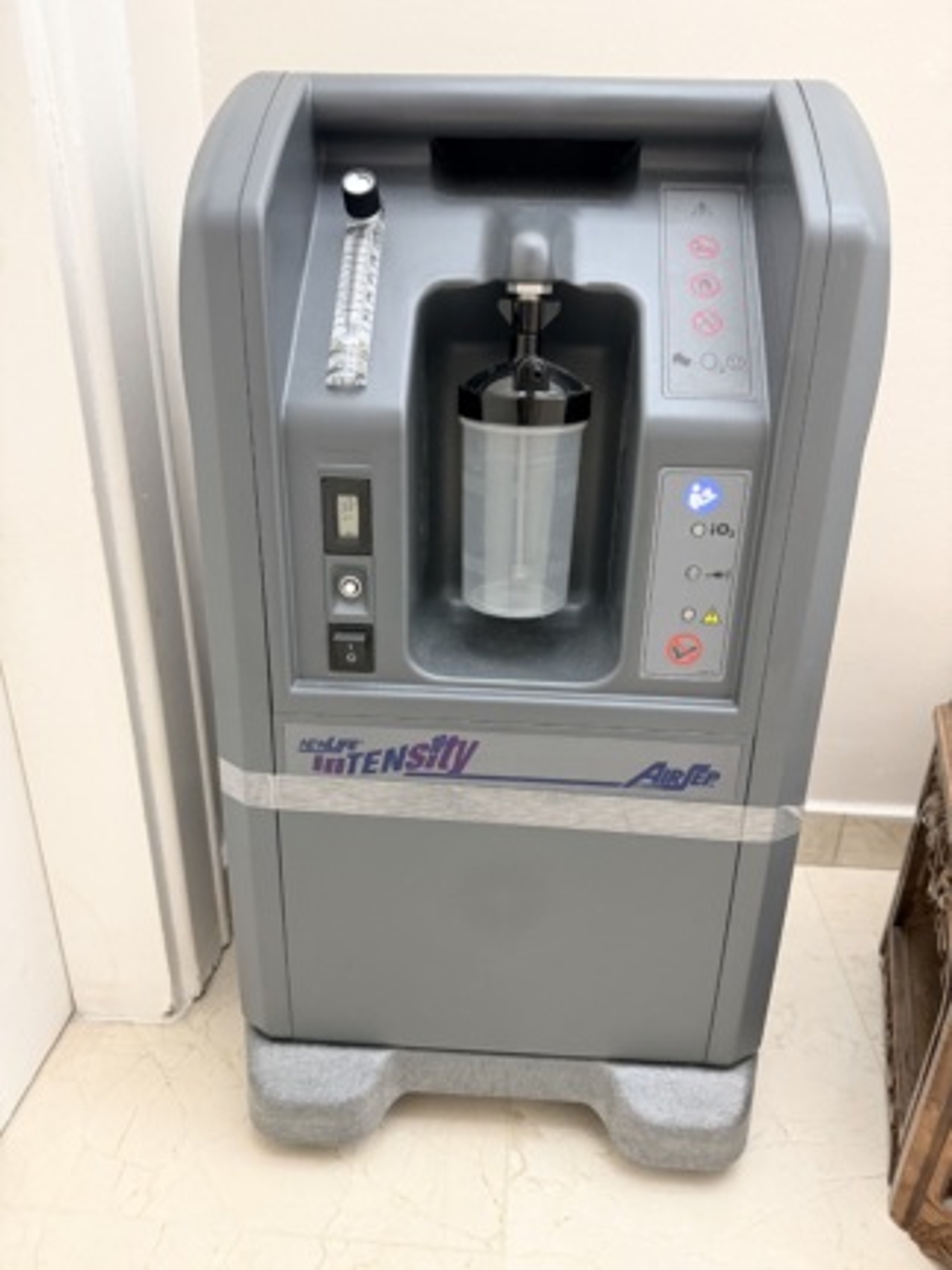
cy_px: 635
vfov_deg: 71.6
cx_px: 476
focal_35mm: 24
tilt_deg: -23.3
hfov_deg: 56.8
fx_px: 880
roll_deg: -2.5
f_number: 1.78
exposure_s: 1/50
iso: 640
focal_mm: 6.76
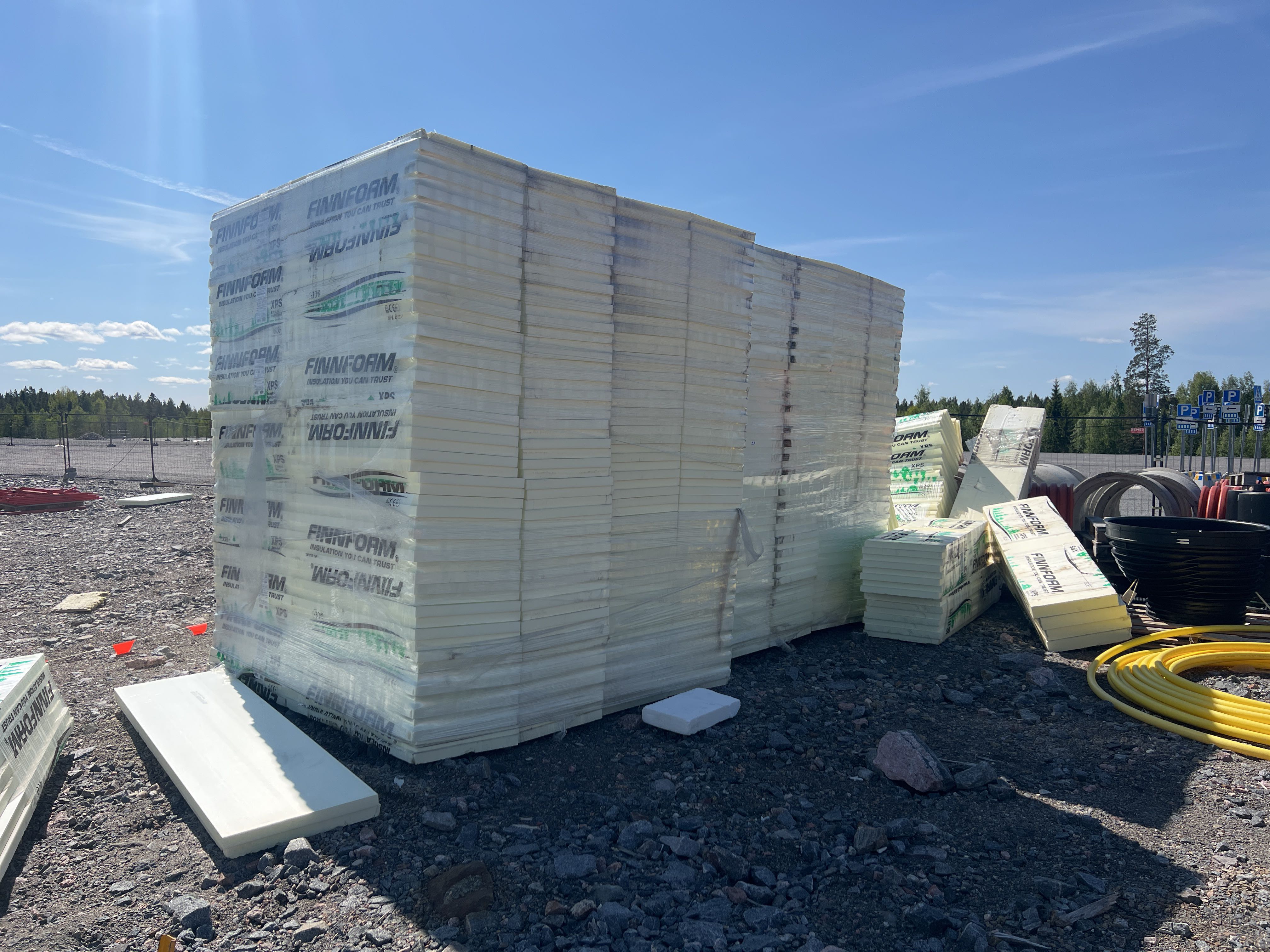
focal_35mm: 26
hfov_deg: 67.3
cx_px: 635
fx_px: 954
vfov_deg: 53.1
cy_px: 476
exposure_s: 1/6993
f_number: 1.5
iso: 50
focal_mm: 5.7
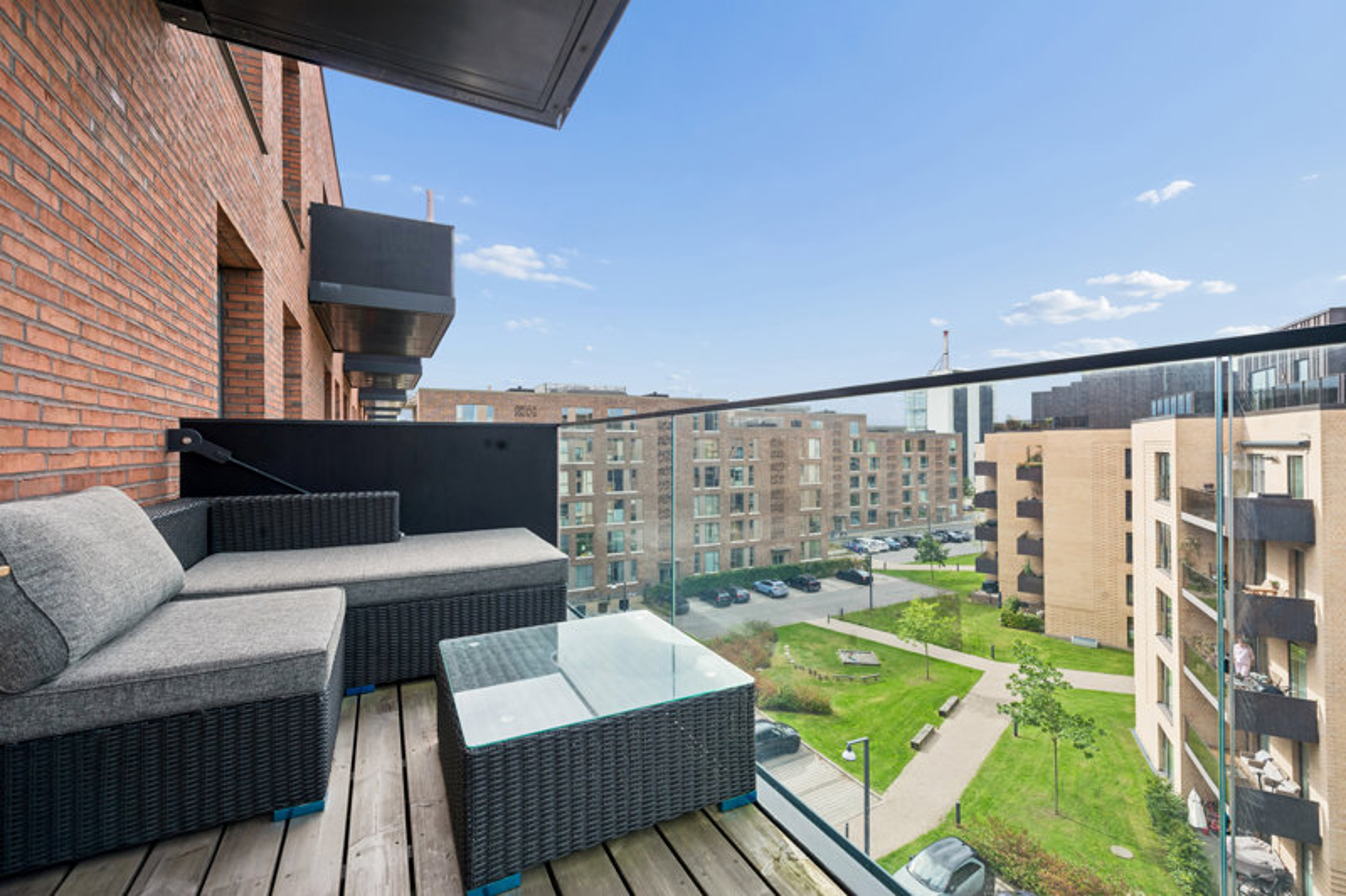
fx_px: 561
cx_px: 673
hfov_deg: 100.4
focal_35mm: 15
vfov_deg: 77.3
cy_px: 448
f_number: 10
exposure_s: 1/160
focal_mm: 15
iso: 250
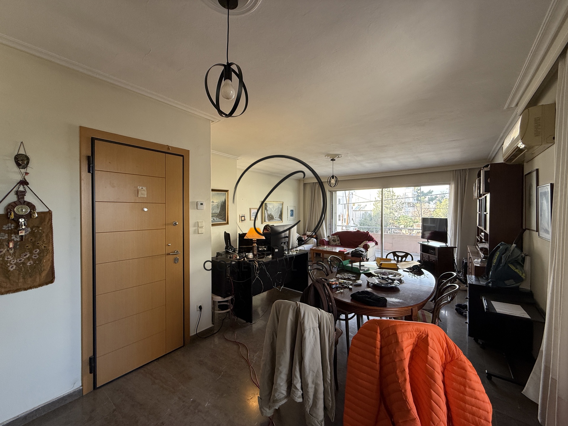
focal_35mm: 14
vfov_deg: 85.7
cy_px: 213
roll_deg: +0.1
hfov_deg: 102.1
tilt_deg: -0.7
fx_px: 230
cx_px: 284
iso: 100
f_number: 2.2
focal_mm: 2.22
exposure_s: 1/99
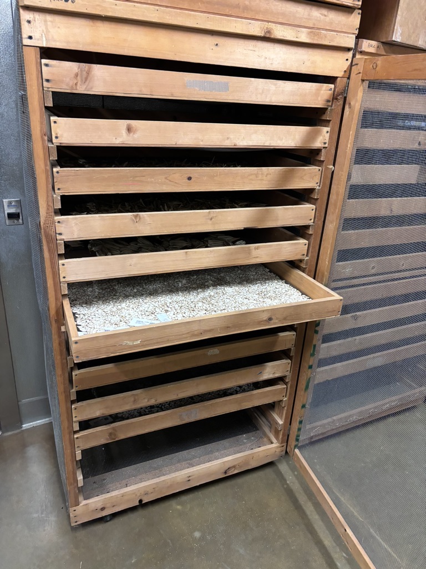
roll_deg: -5.0
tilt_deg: -22.0
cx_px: 213
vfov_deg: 67.3
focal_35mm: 26
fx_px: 427
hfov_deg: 53.1
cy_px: 284
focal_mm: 5.96
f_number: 1.6
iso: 320
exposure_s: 1/60
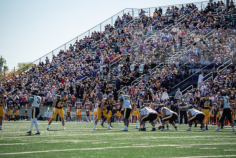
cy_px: 79
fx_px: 1049
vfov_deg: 8.6
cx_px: 118
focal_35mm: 160
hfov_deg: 12.8
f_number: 4
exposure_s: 1/800
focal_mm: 160
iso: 125
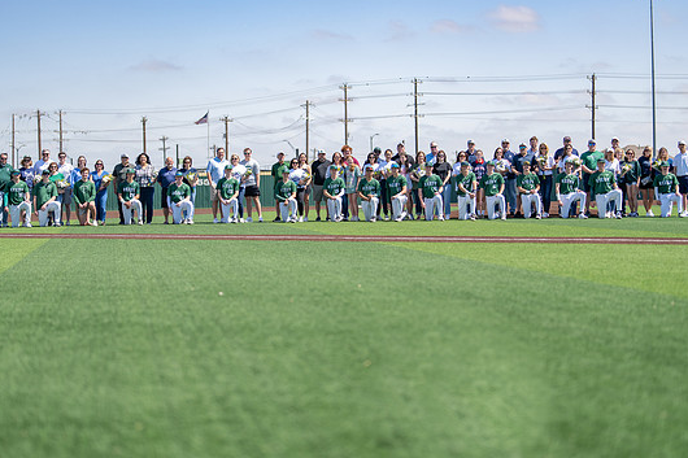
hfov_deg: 32.9
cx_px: 338
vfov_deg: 22.2
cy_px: 197
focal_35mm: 61
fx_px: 1165
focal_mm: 50
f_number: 1.3
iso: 100
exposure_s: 1/6400
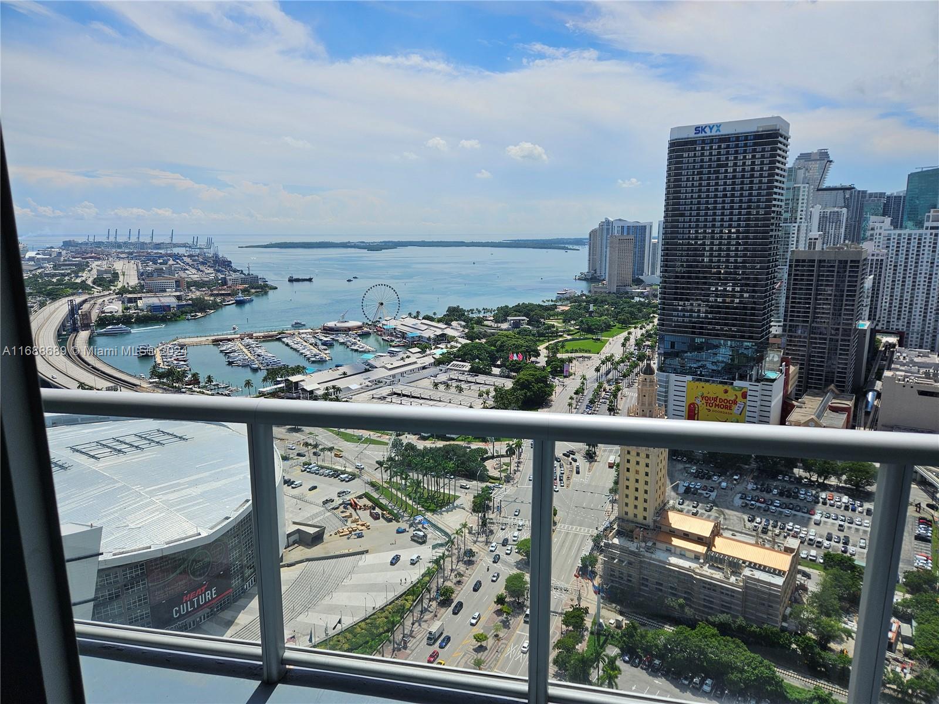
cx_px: 470
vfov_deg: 58.9
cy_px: 352
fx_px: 624
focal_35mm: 23
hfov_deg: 73.9
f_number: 1.8
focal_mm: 5.4
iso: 25
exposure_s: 1/4120
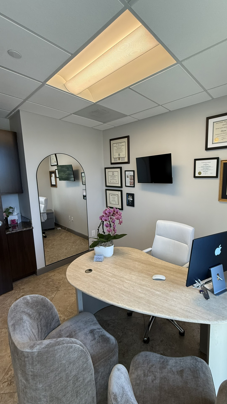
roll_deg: -0.5
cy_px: 205
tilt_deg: -8.9
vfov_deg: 99.4
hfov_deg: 65.9
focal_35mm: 16
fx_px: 171
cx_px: 144
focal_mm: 2.22
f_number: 2.2
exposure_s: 1/120
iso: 160
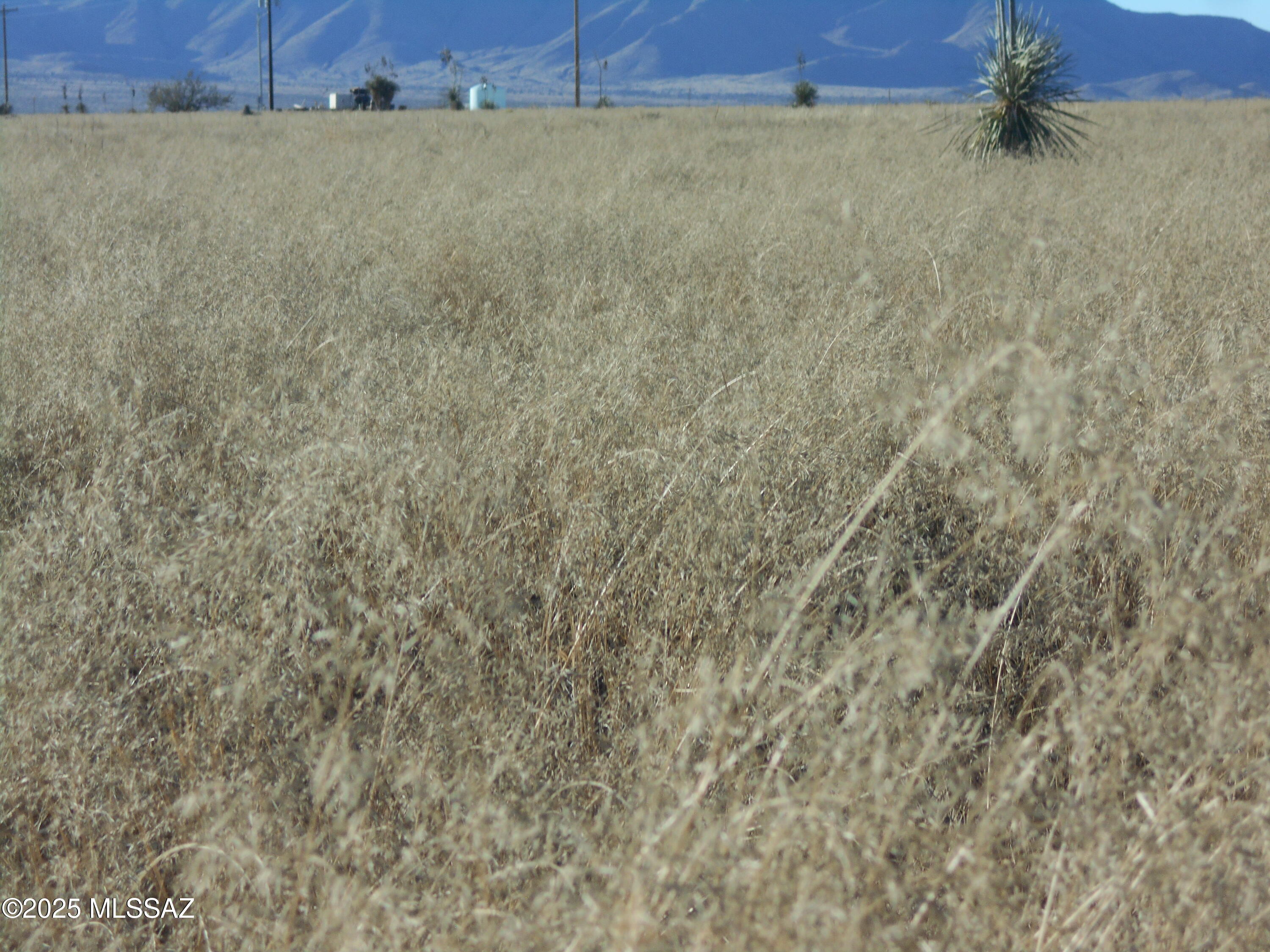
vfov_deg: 11.4
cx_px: 635
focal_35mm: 130
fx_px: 4769
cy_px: 476
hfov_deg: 15.2
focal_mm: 23
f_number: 6.5
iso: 80
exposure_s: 1/320
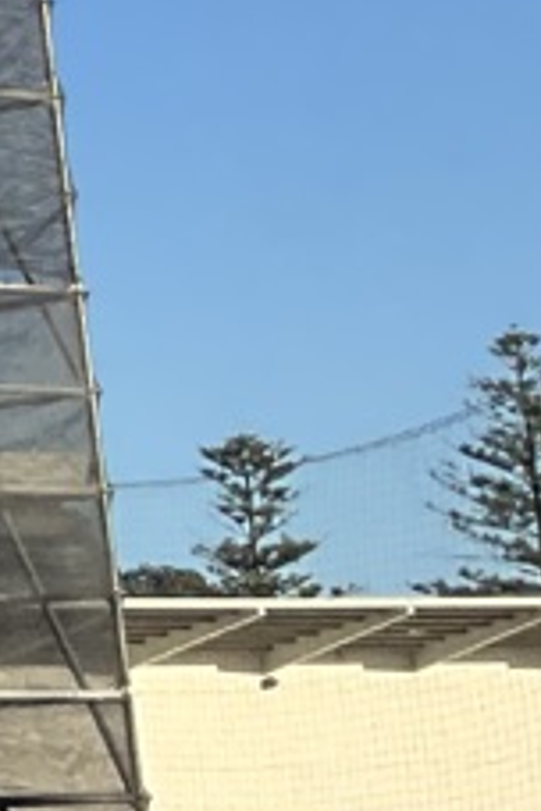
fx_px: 4170
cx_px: -1445
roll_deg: +1.5
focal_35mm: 185
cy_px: -28
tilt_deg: +11.1
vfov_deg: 11.0
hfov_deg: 6.4
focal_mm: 3
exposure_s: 1/1377
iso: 25
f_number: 1.8
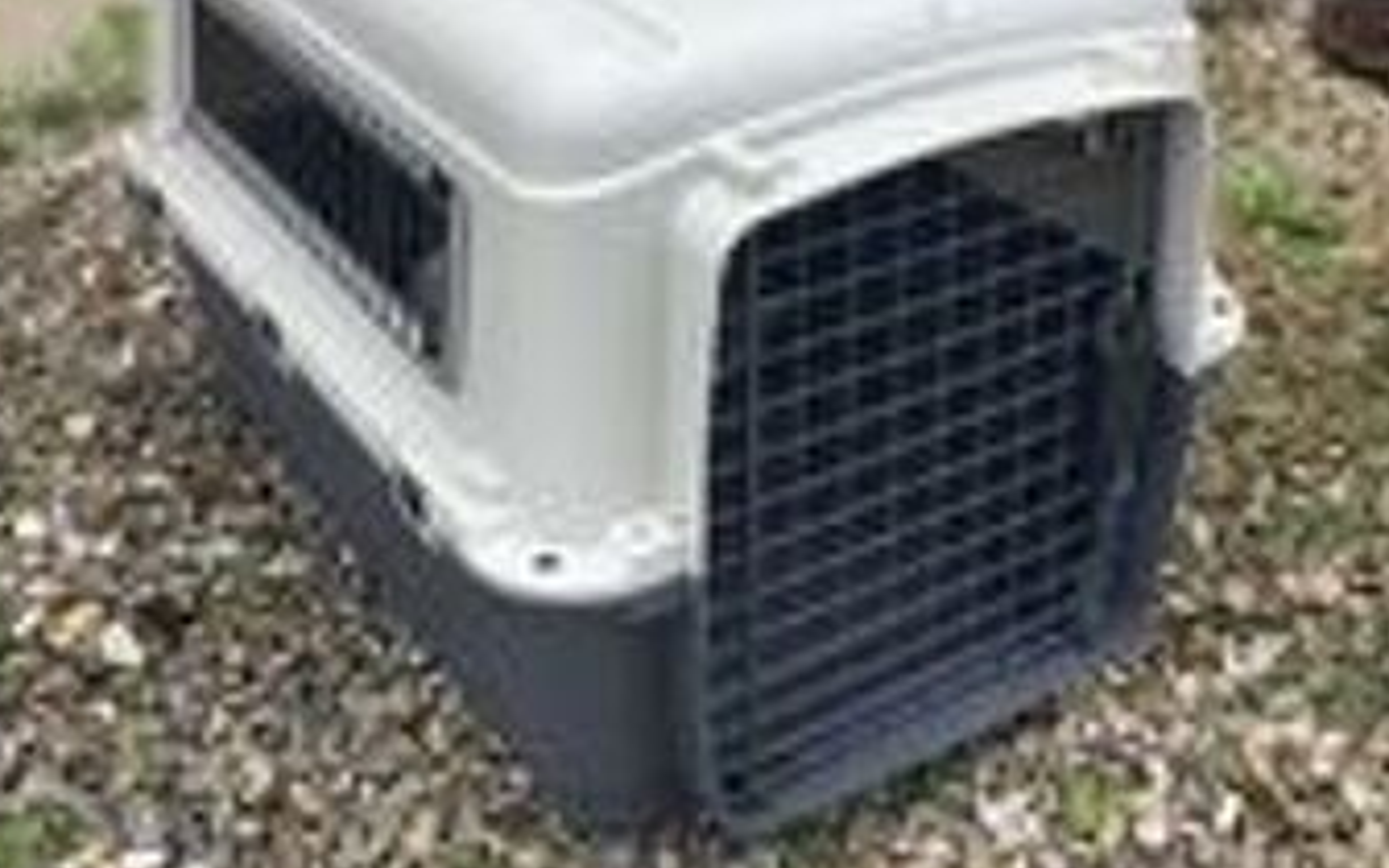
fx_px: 1779
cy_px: 277
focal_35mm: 47
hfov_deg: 42.5
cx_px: 798
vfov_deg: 27.2
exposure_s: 1/322
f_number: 2.4
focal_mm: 3.3
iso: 25
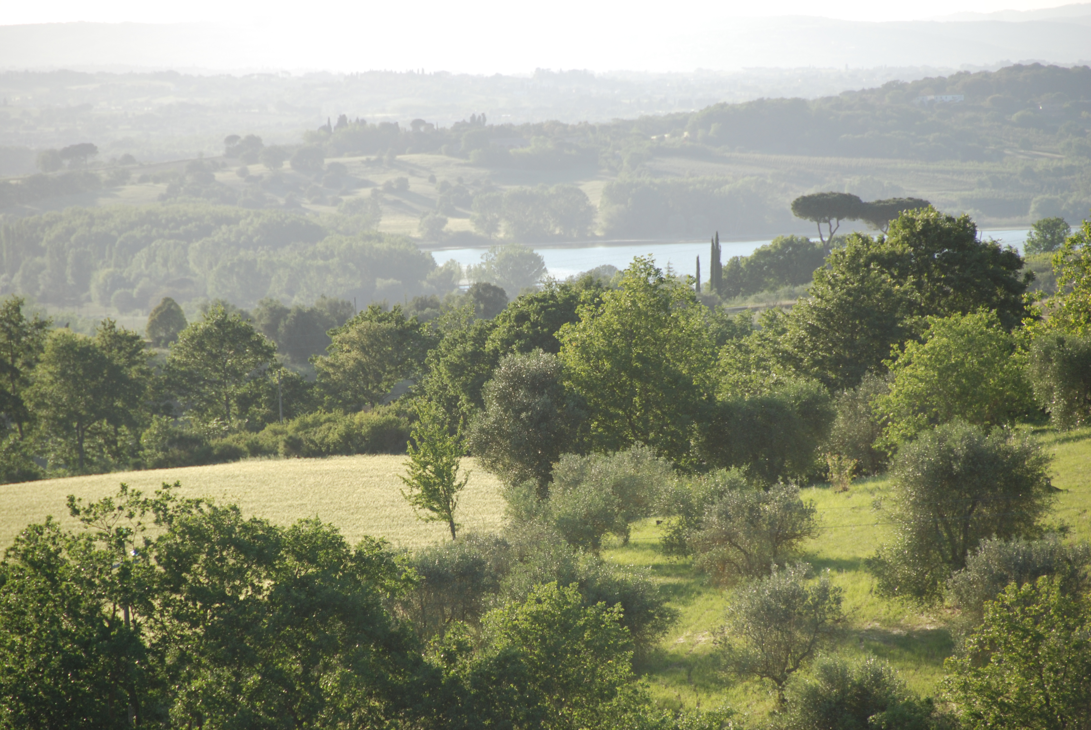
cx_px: 546
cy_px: 365
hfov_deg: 6.9
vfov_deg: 4.6
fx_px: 9103
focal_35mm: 300
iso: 200
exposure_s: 1/350
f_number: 5.6
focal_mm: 200
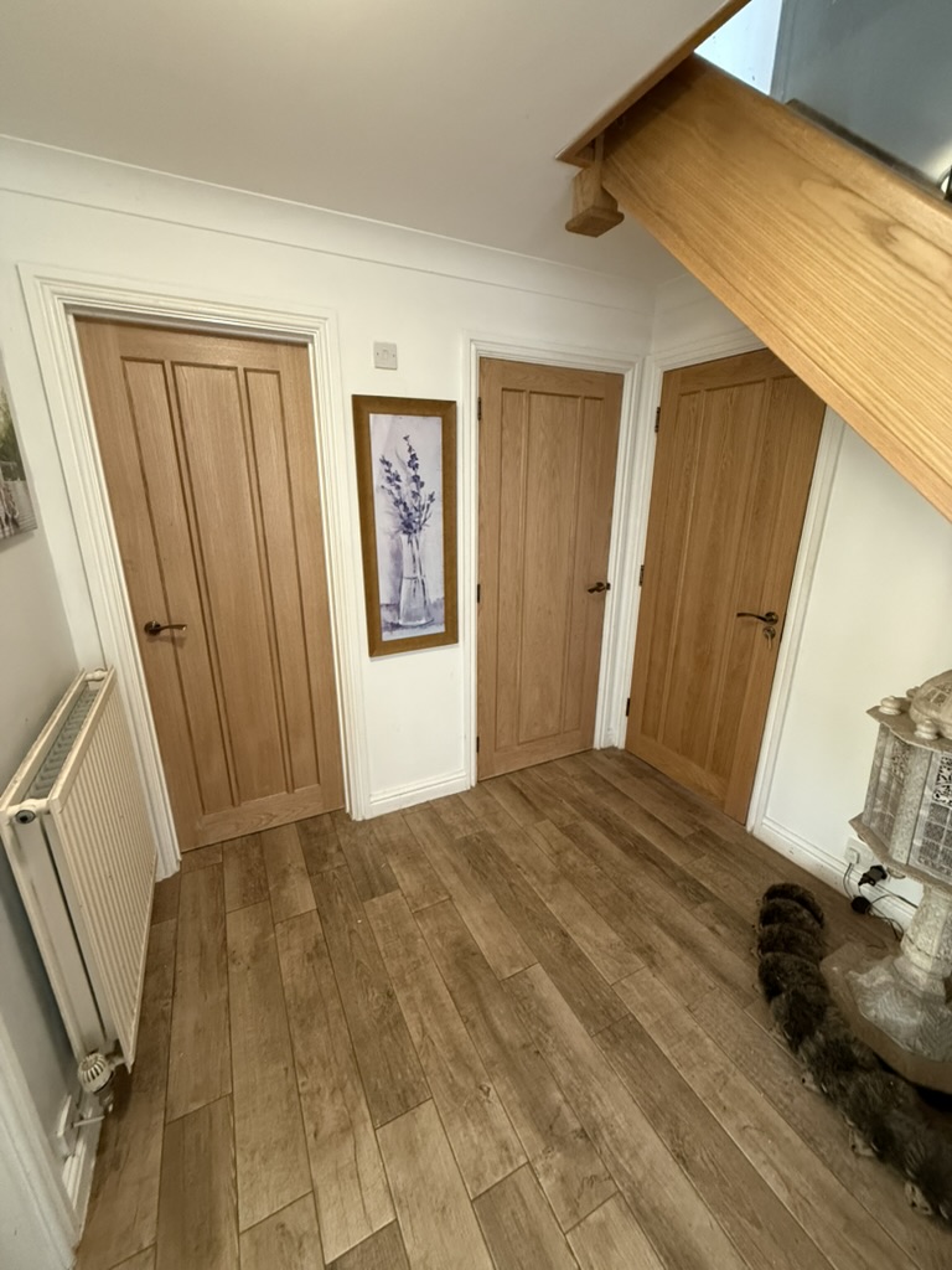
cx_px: 476
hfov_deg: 85.7
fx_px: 513
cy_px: 635
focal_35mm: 14
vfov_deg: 102.1
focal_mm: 2.22
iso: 500
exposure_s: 1/50
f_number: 2.2
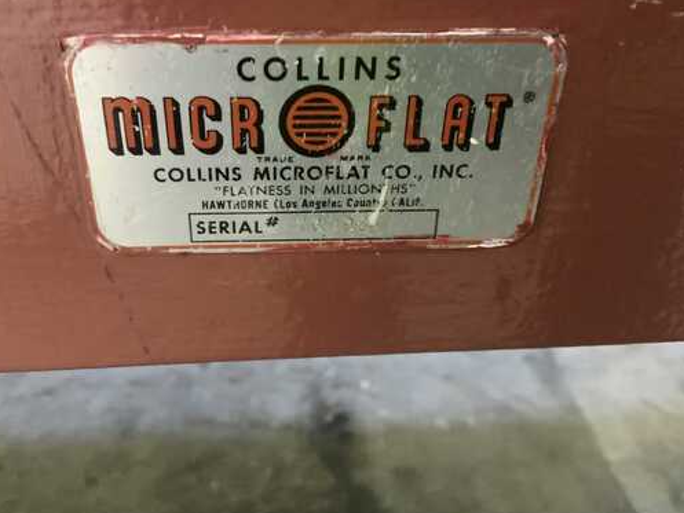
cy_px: 227
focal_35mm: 35
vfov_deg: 40.7
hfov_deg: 52.5
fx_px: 692
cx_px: 311
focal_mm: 3
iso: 500
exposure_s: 1/24
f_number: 1.8
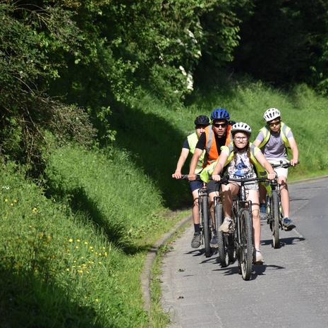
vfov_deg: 6.5
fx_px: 2884
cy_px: 164
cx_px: 231
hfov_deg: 6.5
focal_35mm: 269
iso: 200
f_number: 7.1
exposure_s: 1/800
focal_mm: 140
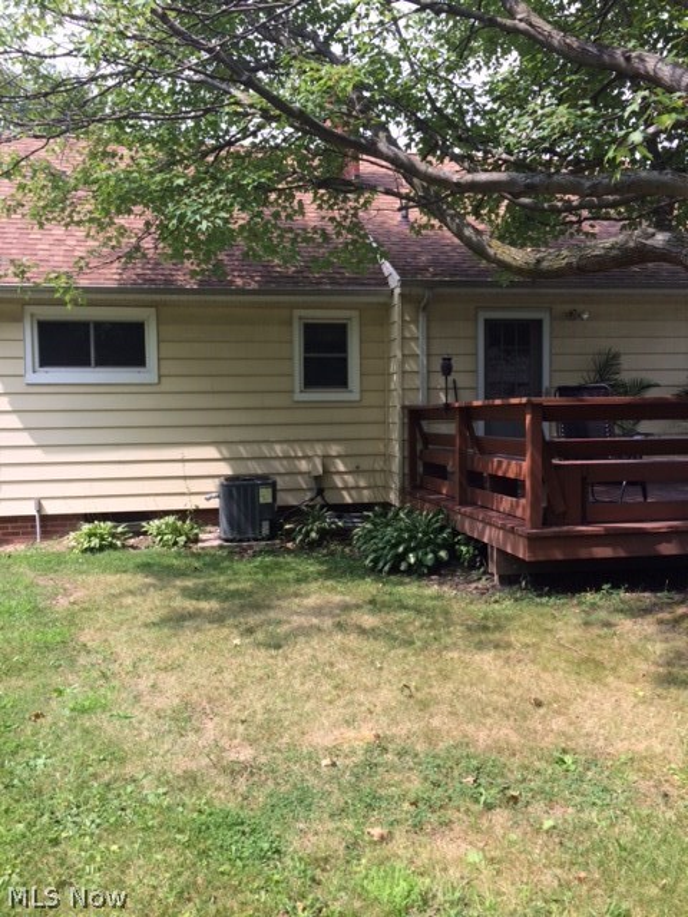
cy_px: 458
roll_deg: +2.7
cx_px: 344
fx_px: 769
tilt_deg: -5.0
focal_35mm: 29
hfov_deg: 48.2
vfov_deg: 61.7
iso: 32
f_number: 2.2
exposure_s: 1/554
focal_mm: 4.15
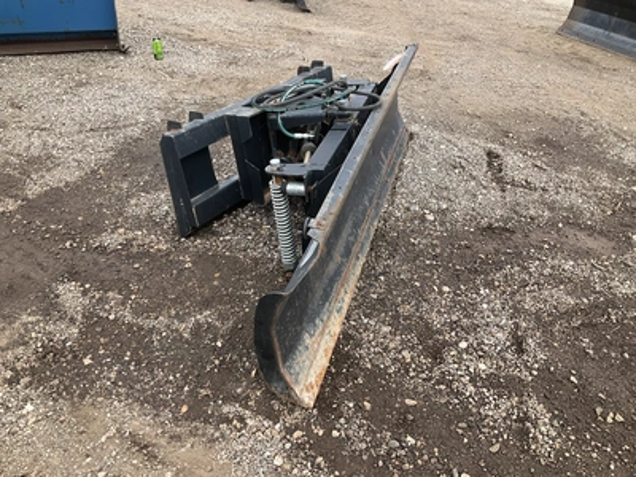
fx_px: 533
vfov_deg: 48.2
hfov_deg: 61.7
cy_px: 238
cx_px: 318
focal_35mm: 29
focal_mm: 3
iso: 25
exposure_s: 1/495
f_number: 1.8
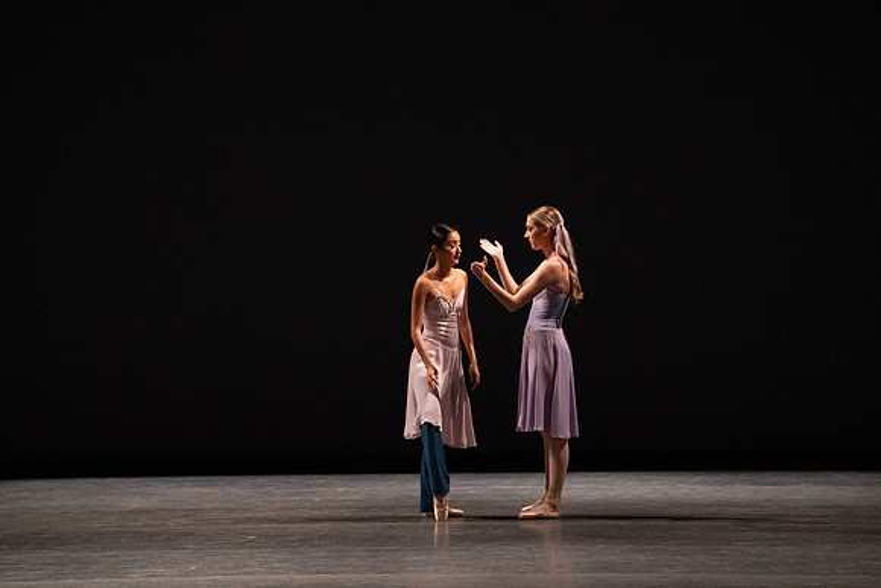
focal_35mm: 200
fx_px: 4895
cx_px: 440
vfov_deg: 6.9
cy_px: 294
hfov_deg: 10.3
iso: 12800
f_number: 5
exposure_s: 1/400
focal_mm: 200
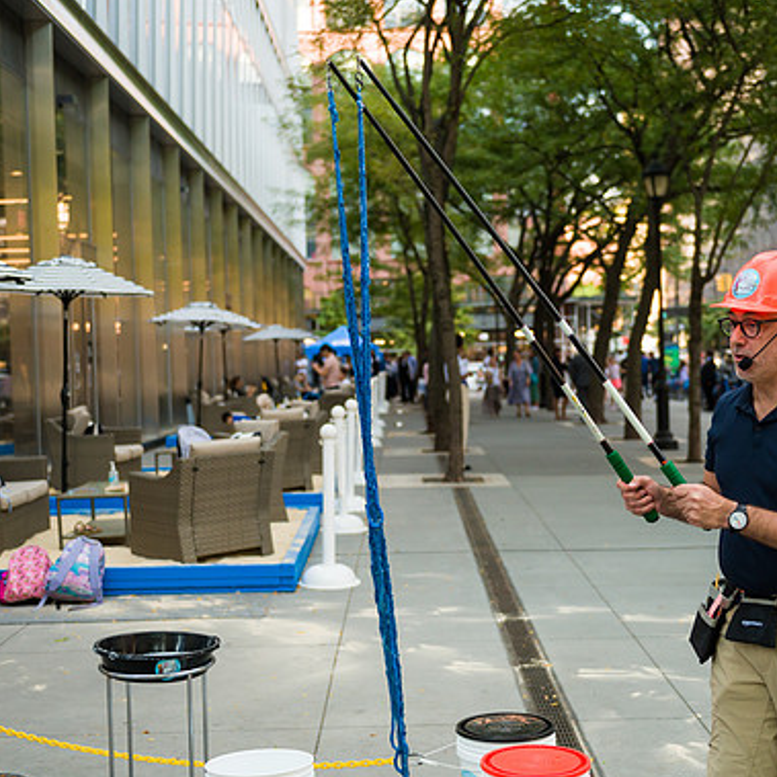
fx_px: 1321
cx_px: 461
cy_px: 392
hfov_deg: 32.7
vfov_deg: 32.8
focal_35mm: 52
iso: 800
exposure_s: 1/1600
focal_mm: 40
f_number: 3.2
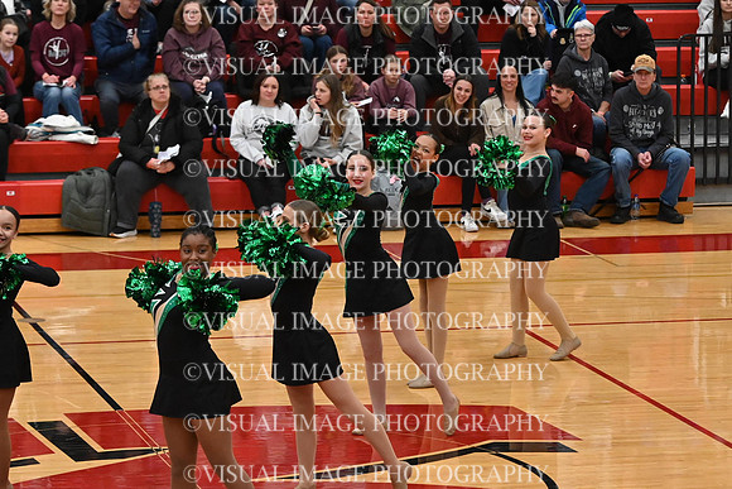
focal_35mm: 174
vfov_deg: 7.9
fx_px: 3539
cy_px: 244
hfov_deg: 11.8
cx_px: 366
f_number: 4
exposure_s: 1/400
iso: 8000
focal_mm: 116
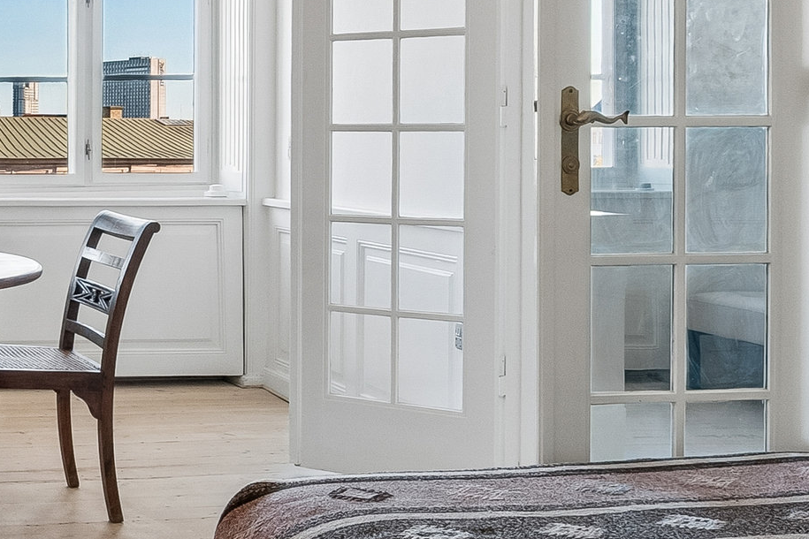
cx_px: -163
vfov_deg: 22.7
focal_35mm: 59
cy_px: 114
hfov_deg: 29.2
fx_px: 1326
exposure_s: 1/20
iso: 200
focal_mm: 12
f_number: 10
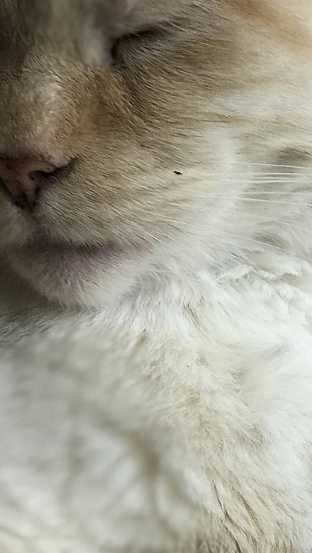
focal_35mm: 150
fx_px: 2203
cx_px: 327
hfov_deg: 8.1
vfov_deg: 14.3
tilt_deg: -15.0
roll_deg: +10.7
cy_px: 388
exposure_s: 1/120
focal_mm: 6.6
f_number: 2.8
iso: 40
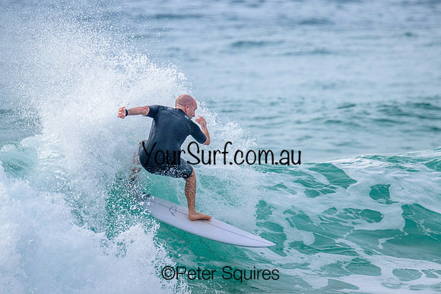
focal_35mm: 972
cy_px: 119
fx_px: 11913
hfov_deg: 2.1
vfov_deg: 1.4
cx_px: 216
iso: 1100
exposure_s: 1/2000
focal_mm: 800
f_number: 11
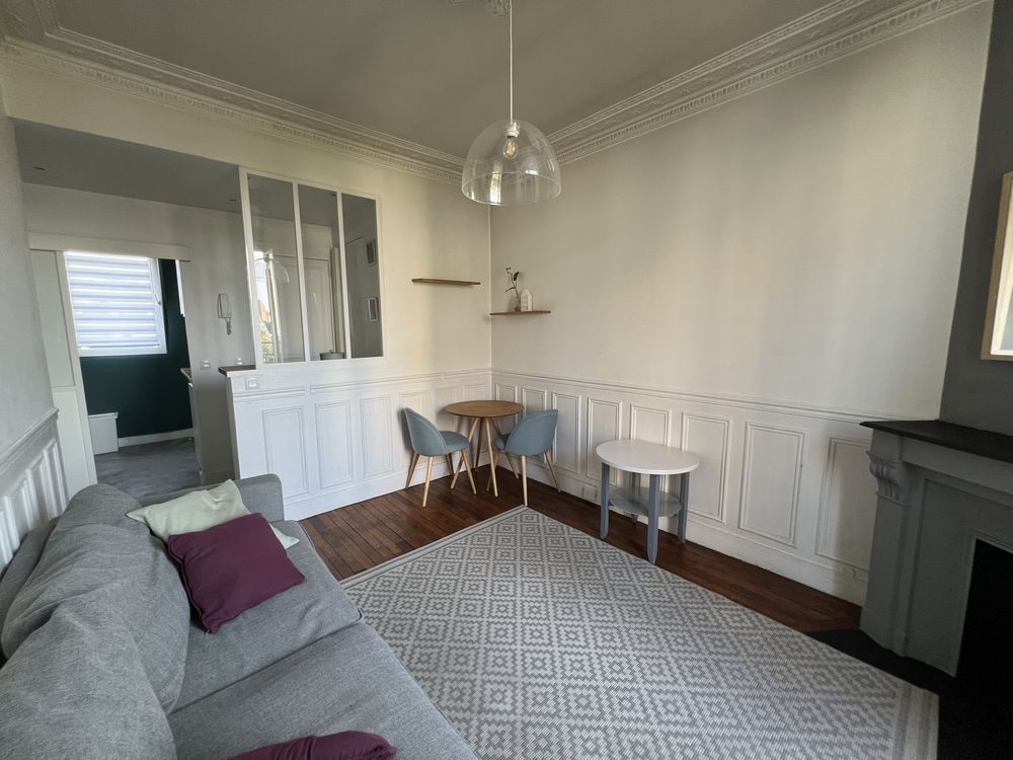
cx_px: 506
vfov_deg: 89.9
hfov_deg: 106.2
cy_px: 380
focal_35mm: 13
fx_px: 380
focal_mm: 1.57
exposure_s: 1/99
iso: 125
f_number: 1.8
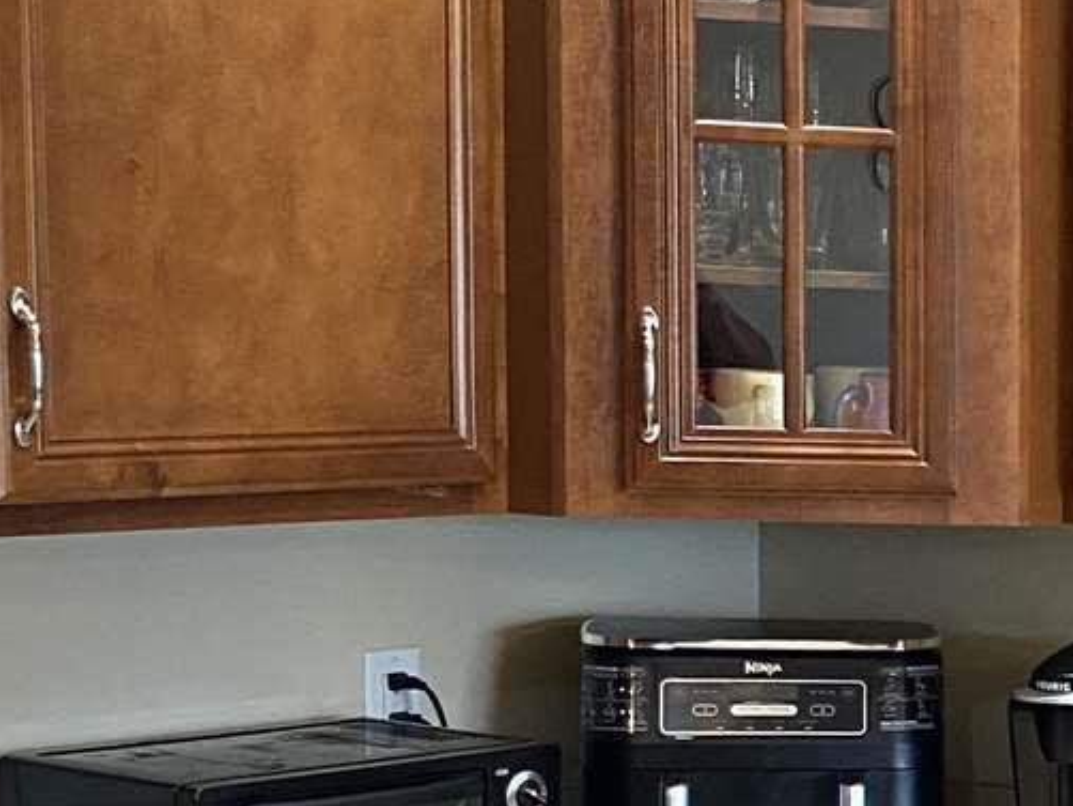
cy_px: 776
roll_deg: -1.9
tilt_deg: -7.9
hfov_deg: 16.6
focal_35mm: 106
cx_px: 1674
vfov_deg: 13.8
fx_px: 3287
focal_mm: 4.25
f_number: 1.8
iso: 160
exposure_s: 1/60
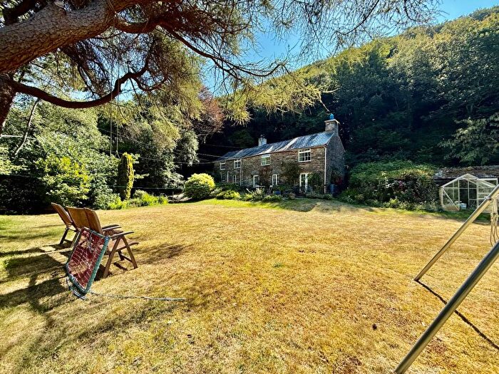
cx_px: 250
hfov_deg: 102.1
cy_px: 187
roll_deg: -0.1
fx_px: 202
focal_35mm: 14
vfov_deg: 85.7
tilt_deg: +1.7
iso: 50
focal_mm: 2.22
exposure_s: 1/760
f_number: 2.2
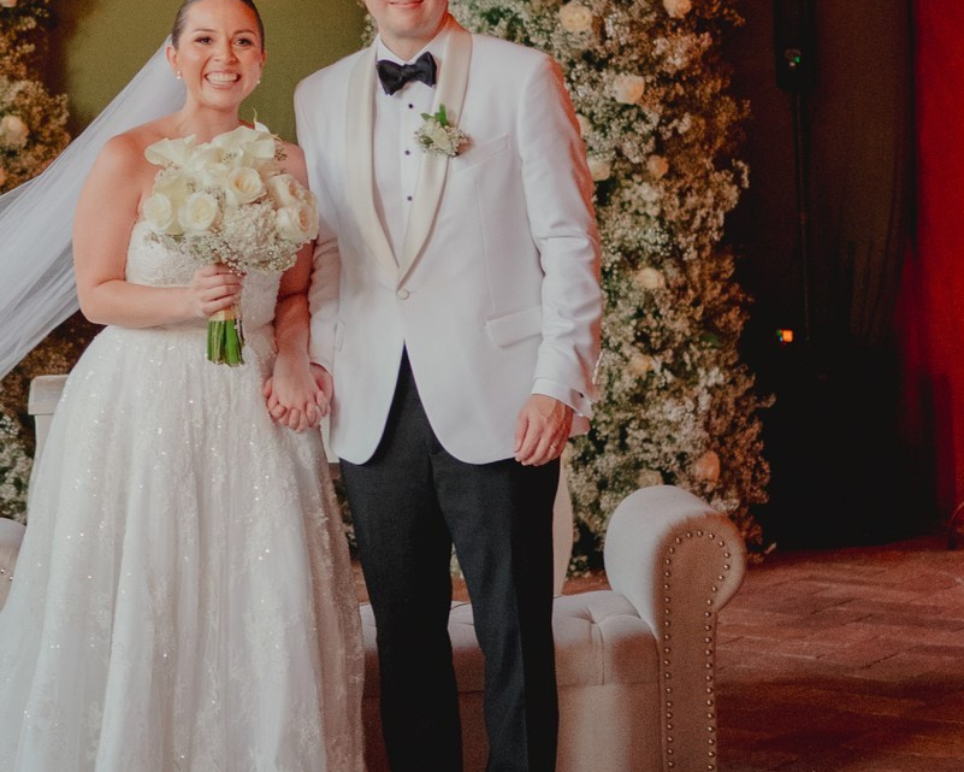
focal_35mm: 105
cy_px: 35
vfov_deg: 14.5
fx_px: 2996
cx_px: 104
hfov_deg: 18.0
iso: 2500
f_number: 1.8
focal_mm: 35
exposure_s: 1/160
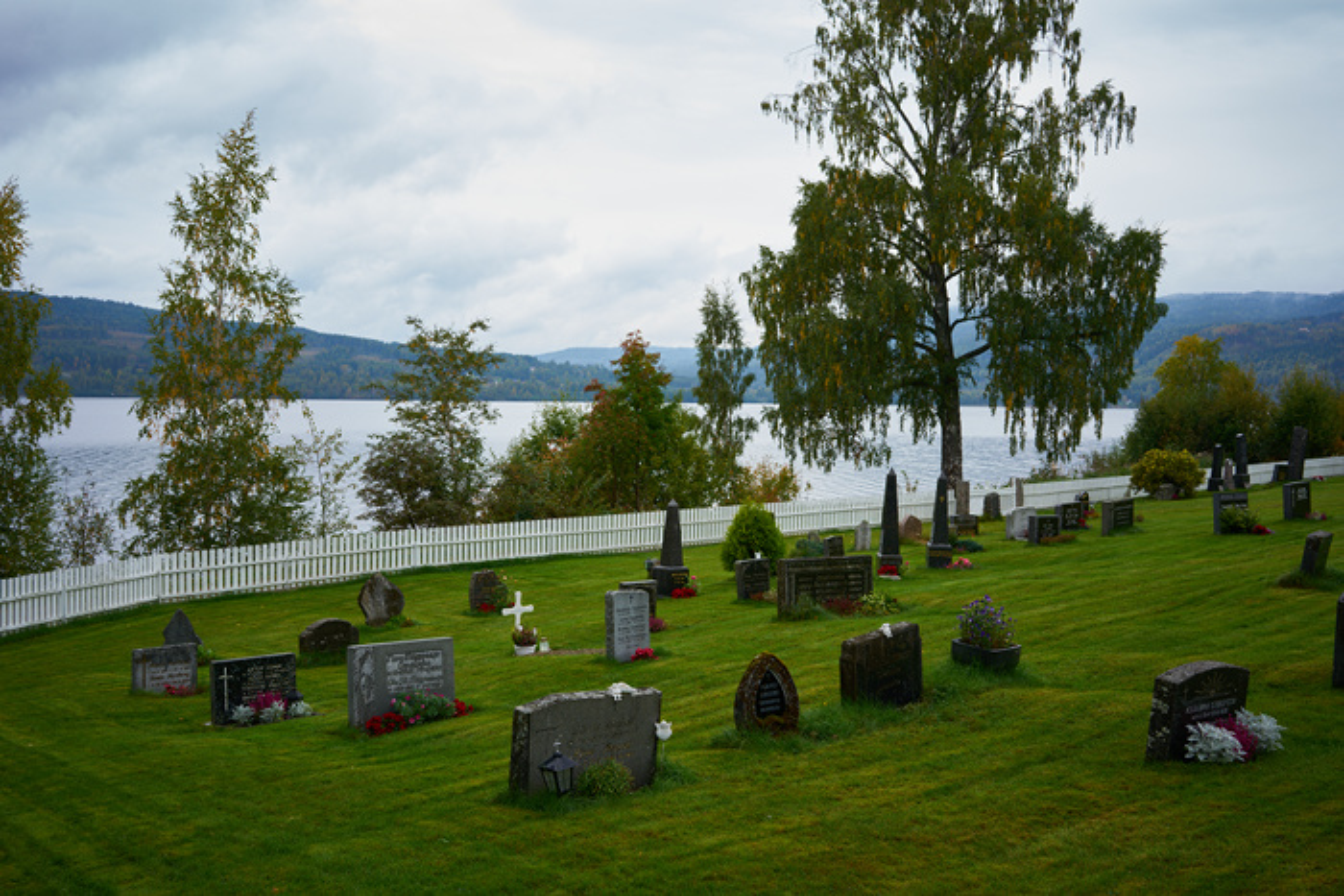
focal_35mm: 35
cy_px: 448
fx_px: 1307
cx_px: 672
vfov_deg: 37.9
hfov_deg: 54.4
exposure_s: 1/40
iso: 64
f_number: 8
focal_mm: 35
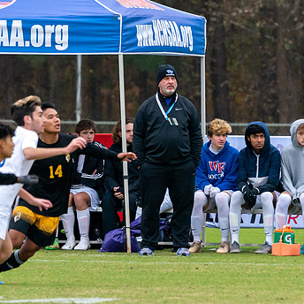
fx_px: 8773
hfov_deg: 2.0
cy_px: 196
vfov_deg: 2.0
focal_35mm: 883
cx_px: 197
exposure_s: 1/800
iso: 2500
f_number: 5.6
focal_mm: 327
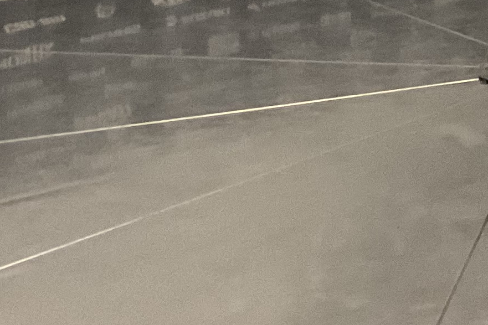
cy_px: -336
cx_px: 777
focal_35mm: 138
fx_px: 1870
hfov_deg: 13.8
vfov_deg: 9.3
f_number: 1.8
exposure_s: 1/60
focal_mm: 3
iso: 200
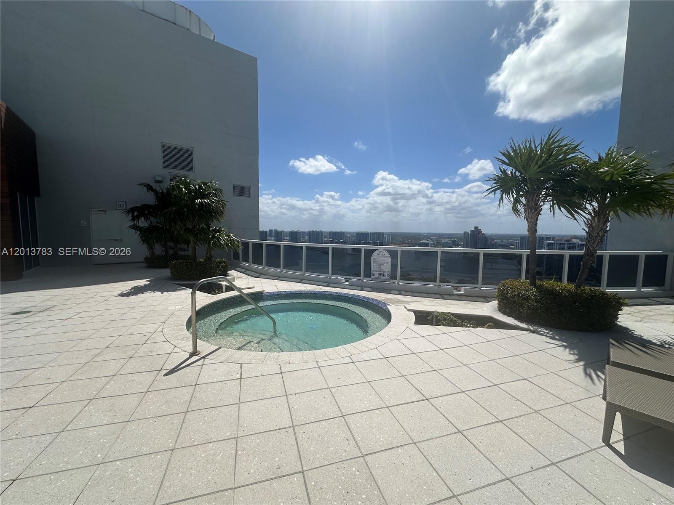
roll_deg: -0.4
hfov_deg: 102.1
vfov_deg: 85.7
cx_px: 337
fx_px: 273
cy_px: 252
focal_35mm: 14
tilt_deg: -4.5
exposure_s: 1/5556
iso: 50
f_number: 2.2
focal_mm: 2.22
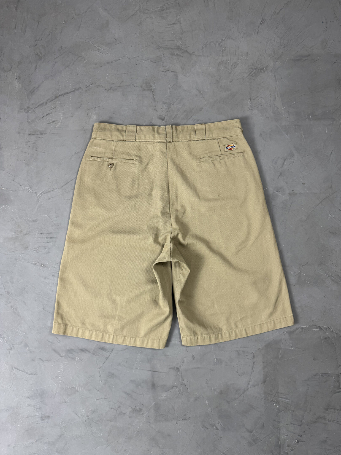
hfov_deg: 56.8
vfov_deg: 71.6
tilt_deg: -87.0
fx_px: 315
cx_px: 170
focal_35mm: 24
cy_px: 228
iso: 100
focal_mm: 6.76
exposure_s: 1/60
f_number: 1.78
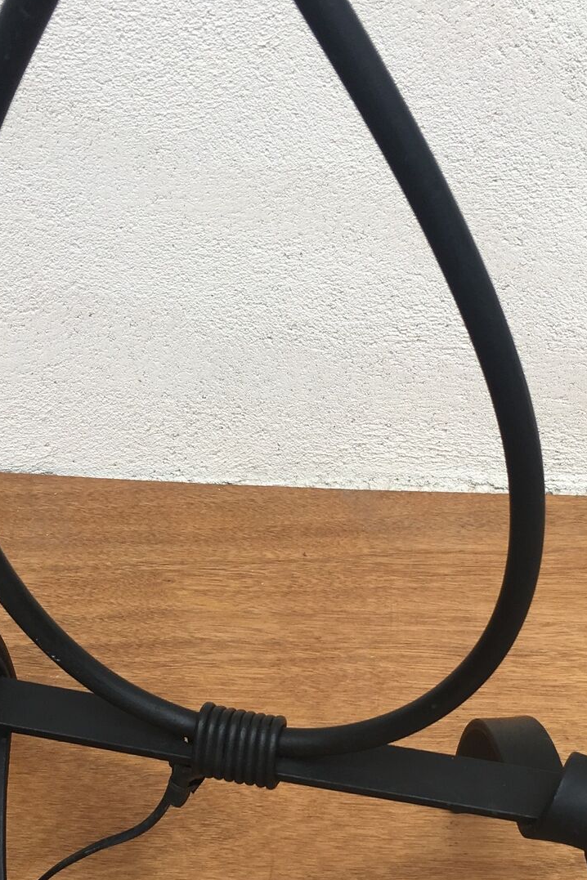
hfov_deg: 24.1
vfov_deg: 34.6
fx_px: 1370
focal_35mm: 56
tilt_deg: -50.1
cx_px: 355
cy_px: 695
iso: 25
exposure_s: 1/308
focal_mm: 4.15
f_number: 2.2
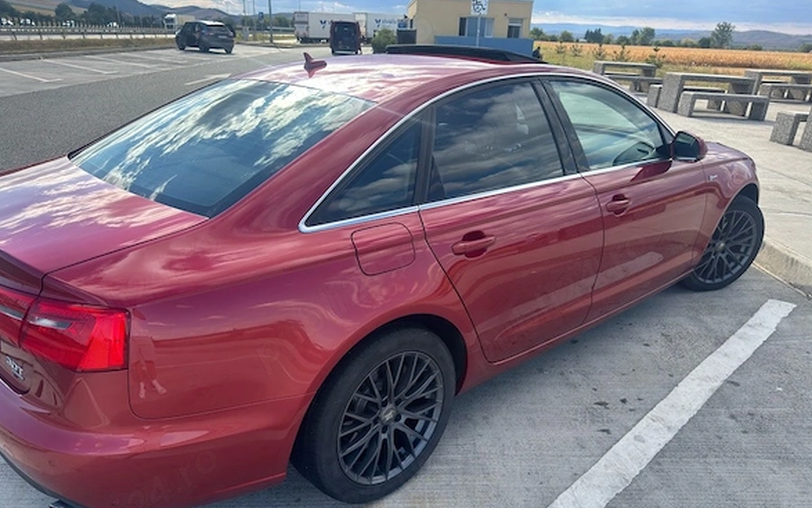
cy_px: 306
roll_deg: -1.6
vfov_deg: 47.3
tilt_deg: -24.5
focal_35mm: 26
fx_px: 575
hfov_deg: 70.4
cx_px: 398
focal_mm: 6.76
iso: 100
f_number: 1.78
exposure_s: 1/1757
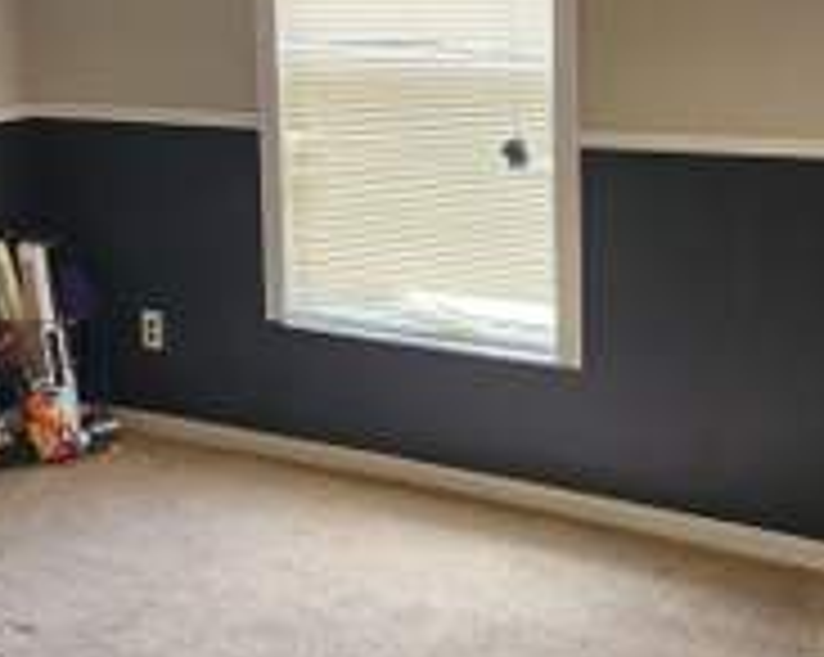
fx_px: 1437
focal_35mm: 59
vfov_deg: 25.3
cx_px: 401
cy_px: 122
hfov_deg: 32.0
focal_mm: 5.4
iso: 250
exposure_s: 1/120
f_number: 1.8
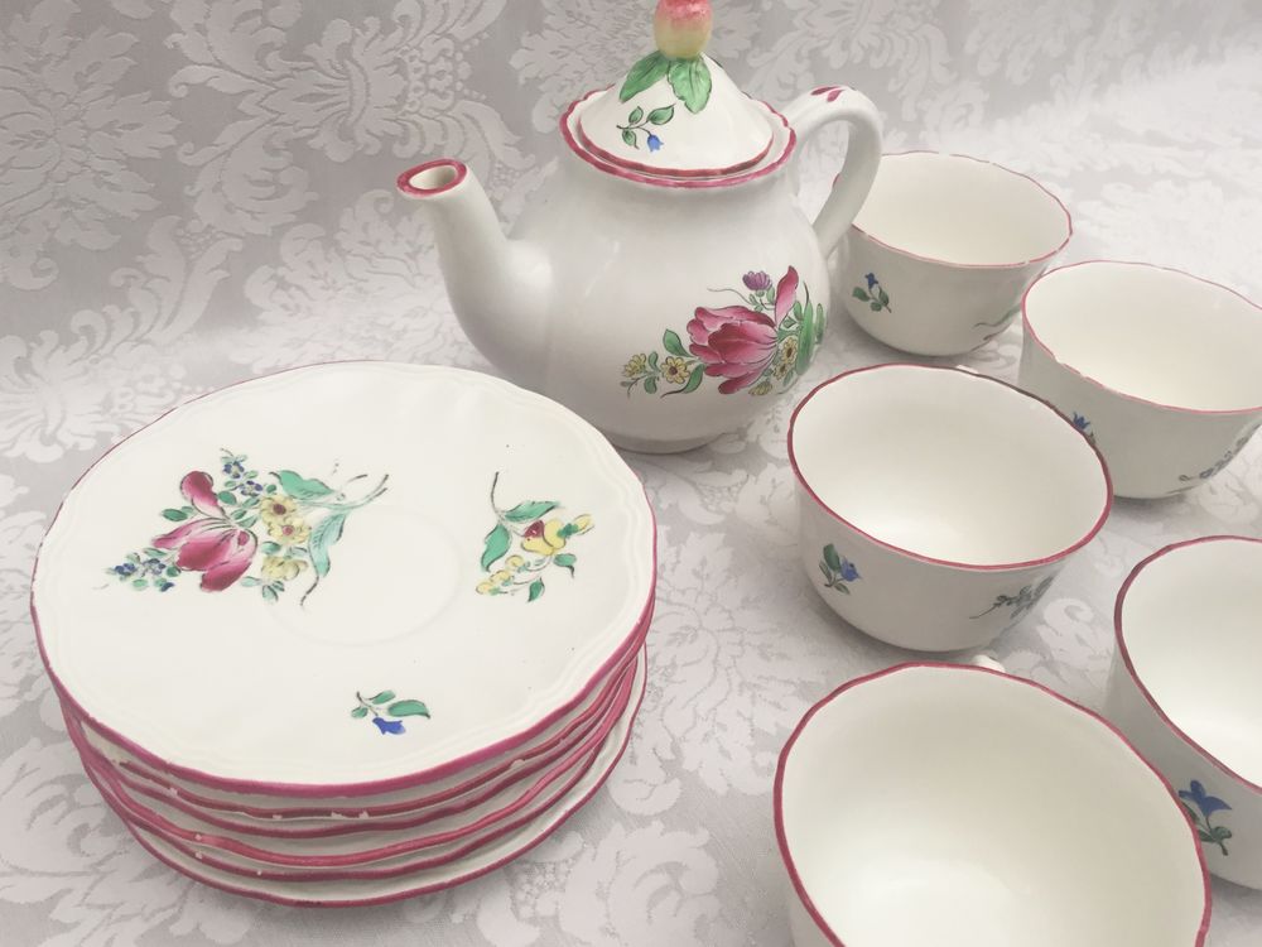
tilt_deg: -39.3
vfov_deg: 48.2
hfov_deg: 61.7
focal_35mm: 29
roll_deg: -10.1
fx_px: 1057
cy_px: 474
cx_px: 631
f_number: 2.2
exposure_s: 1/33
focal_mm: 4.15
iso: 80
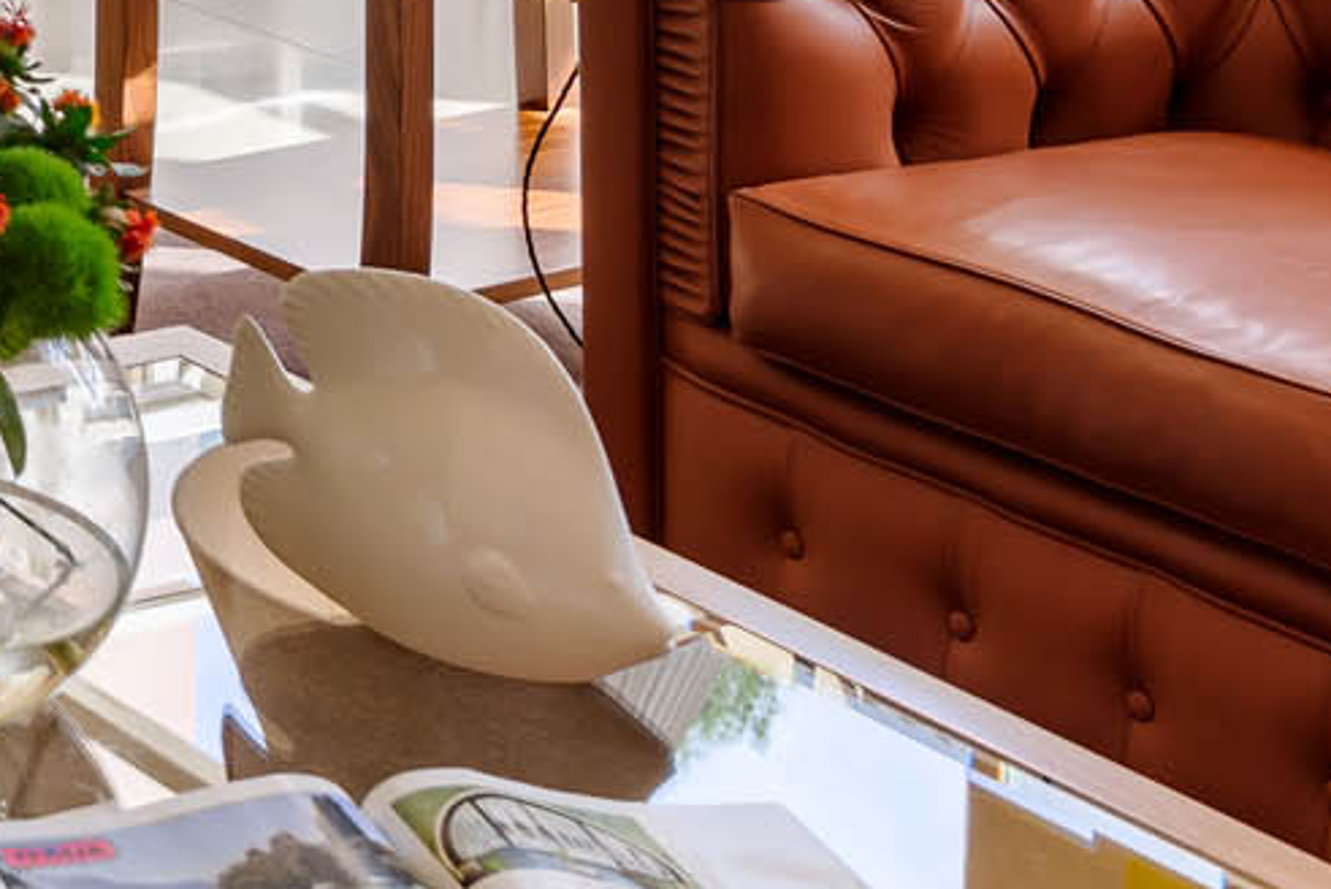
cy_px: -1001
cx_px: -1014
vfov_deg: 12.0
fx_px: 3662
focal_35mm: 99
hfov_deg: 17.2
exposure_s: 1/200
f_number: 5
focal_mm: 19
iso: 64
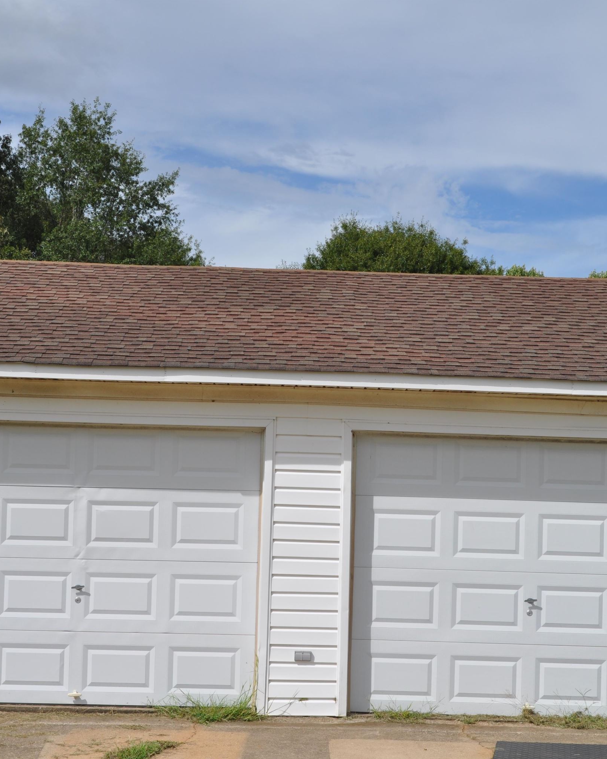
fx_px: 1527
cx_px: 308
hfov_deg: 22.5
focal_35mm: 68
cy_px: 379
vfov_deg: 27.9
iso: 200
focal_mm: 32
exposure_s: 1/500
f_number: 11
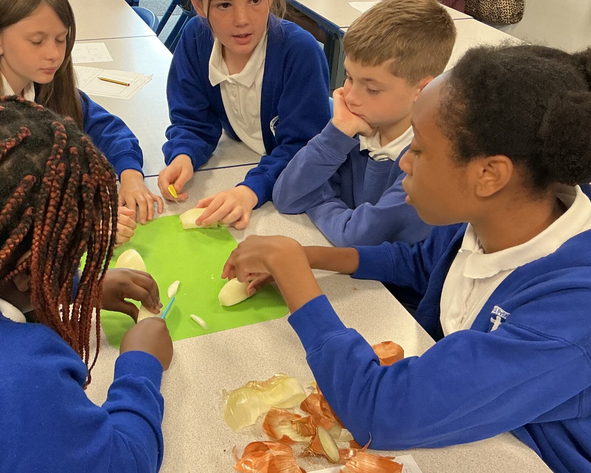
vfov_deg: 34.9
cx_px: 195
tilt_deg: -29.4
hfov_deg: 42.3
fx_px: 752
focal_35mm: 43
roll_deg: -0.4
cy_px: 216
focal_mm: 3
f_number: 1.8
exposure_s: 1/60
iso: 160
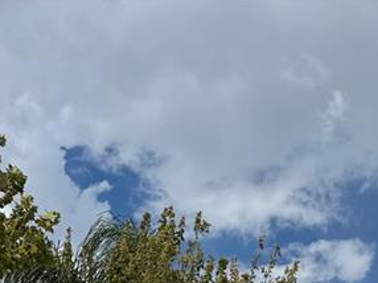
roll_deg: -2.4
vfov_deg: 15.0
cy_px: 504
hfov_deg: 21.4
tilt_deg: +8.3
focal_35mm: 86
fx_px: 938
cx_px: 439
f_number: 1.78
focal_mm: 6.76
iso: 80
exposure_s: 1/9091
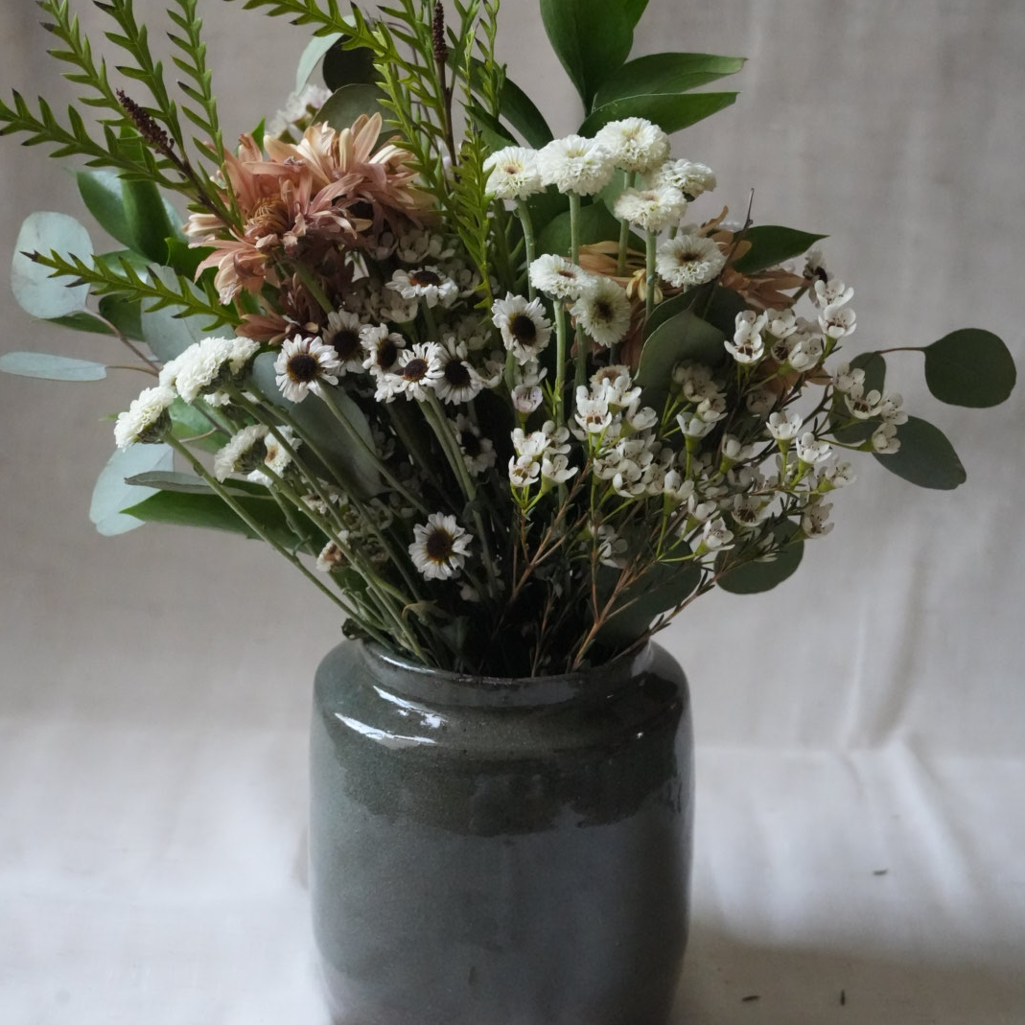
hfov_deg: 24.0
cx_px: 517
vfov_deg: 24.0
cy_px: 512
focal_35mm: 72
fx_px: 2412
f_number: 8
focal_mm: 56
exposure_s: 1/320
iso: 16000
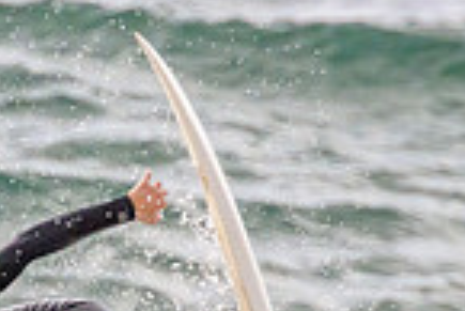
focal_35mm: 4026
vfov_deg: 0.3
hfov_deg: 0.5
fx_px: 52054
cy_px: 372
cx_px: -110
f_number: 11
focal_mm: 800
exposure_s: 1/2000
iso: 2000
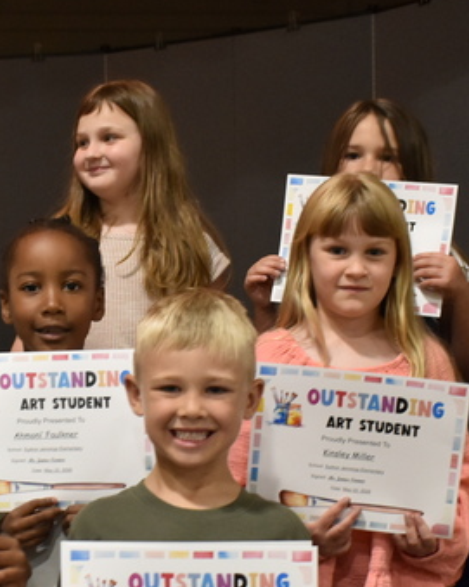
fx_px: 1475
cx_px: 81
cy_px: 416
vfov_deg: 22.3
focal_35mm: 85
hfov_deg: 17.9
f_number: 3.5
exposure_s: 1/50
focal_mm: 20
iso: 800
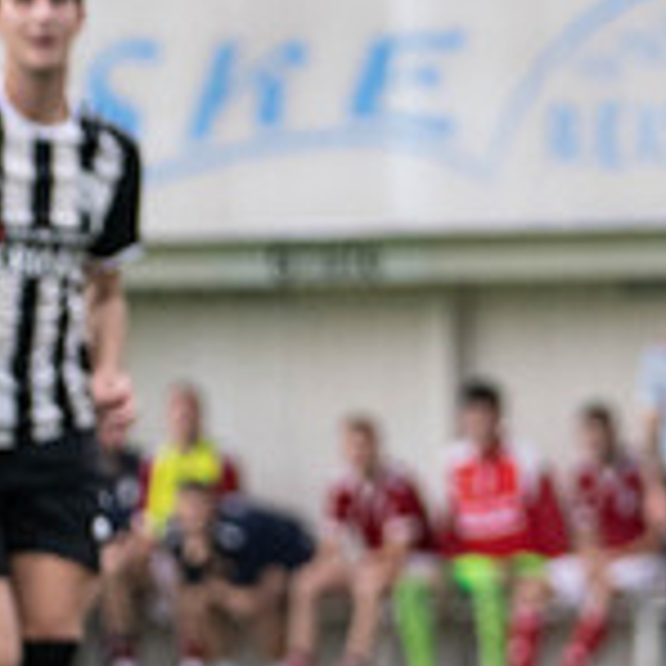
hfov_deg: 1.7
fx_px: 21941
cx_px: 1283
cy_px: 619
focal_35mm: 1008
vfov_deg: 1.7
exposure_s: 1/1600
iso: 1600
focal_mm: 200
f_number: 5.6
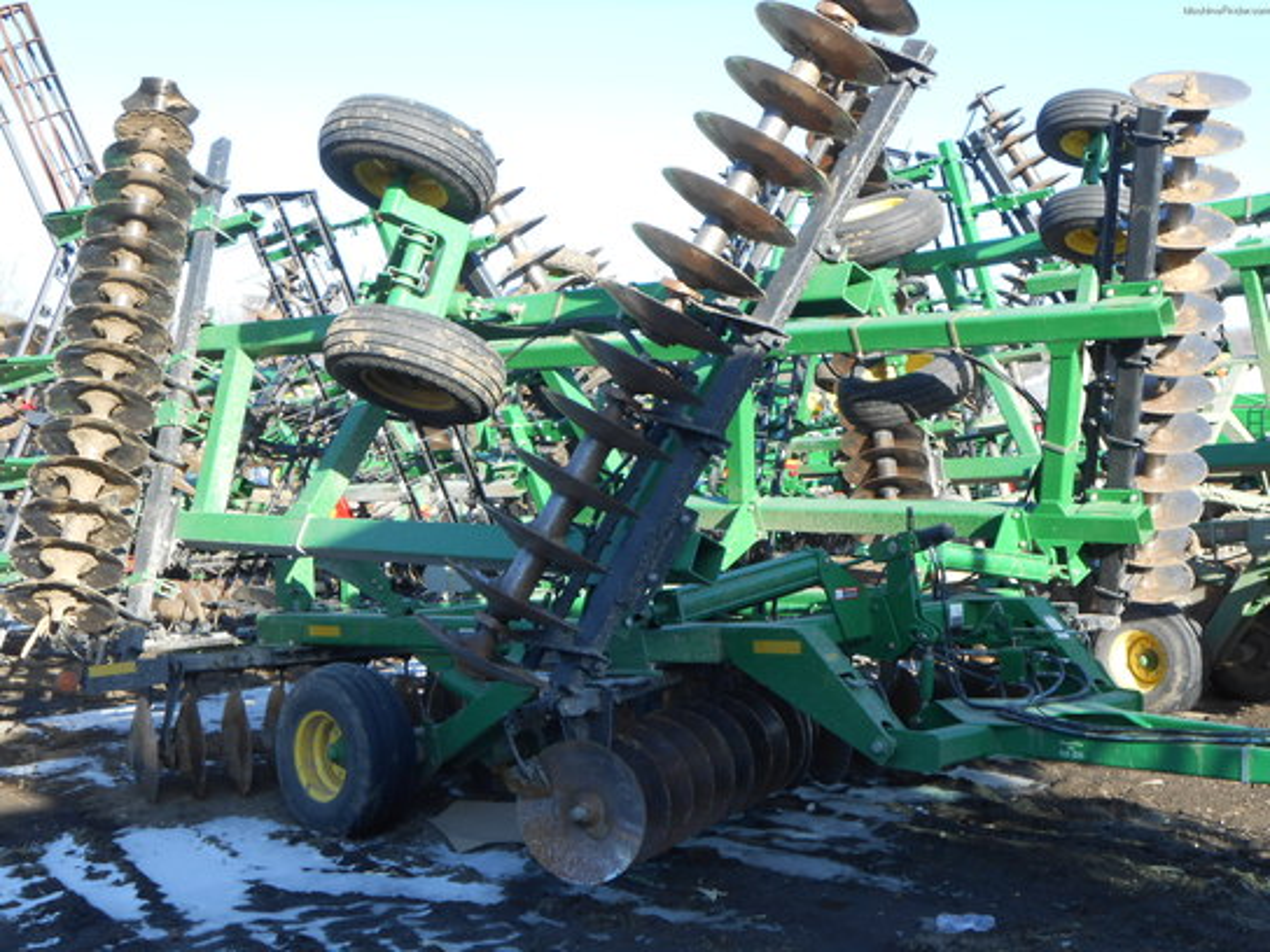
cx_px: 635
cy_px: 476
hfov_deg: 38.9
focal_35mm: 49
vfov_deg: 29.7
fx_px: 1798
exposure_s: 1/160
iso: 80
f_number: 4.8
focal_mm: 8.8
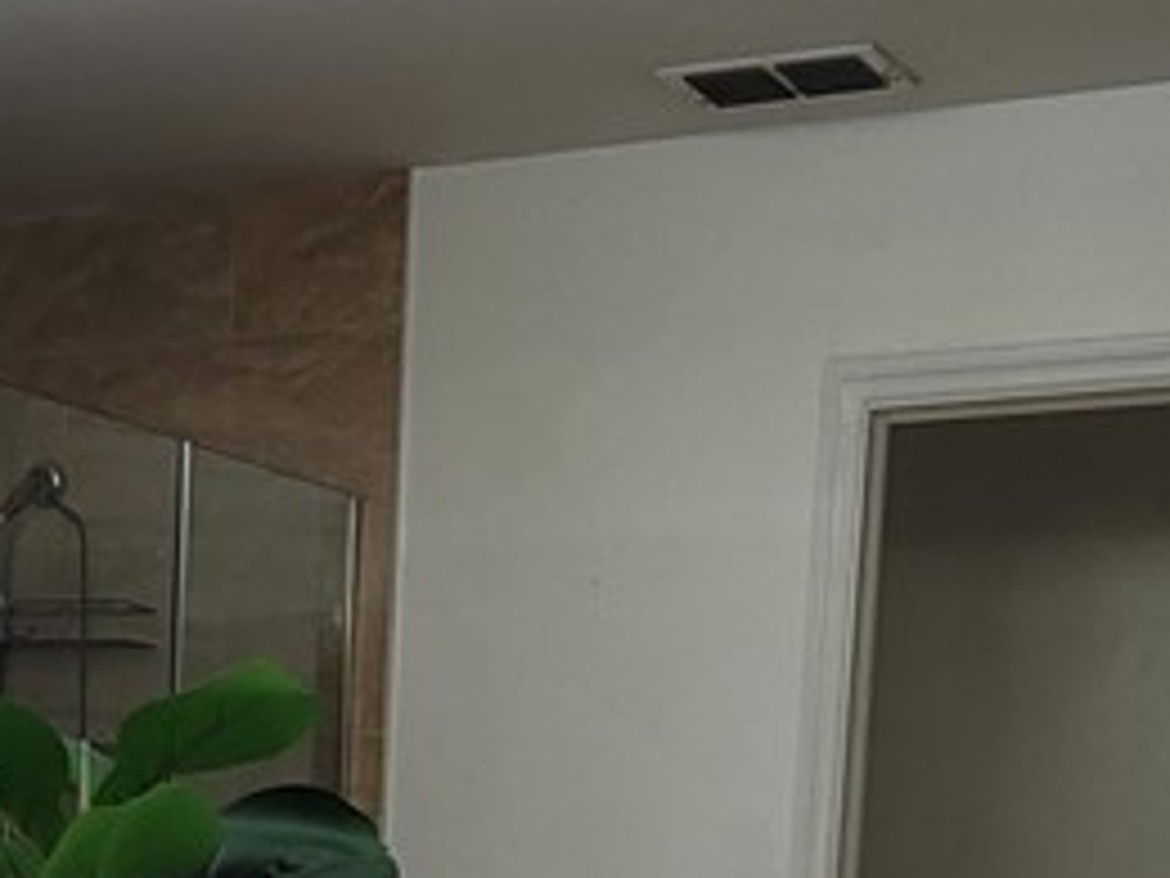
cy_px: 1409
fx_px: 2704
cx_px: 86
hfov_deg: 23.7
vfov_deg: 16.4
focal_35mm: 80
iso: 64
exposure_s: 1/120
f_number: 2.2
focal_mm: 2.2
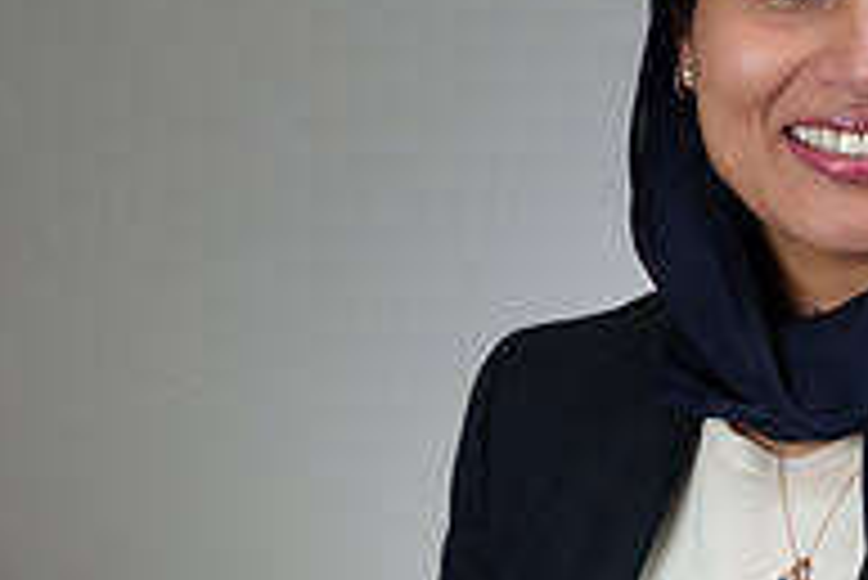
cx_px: 859
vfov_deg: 9.2
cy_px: 196
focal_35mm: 150
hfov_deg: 13.5
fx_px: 3619
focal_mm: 50
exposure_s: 1/250
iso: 640
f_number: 4
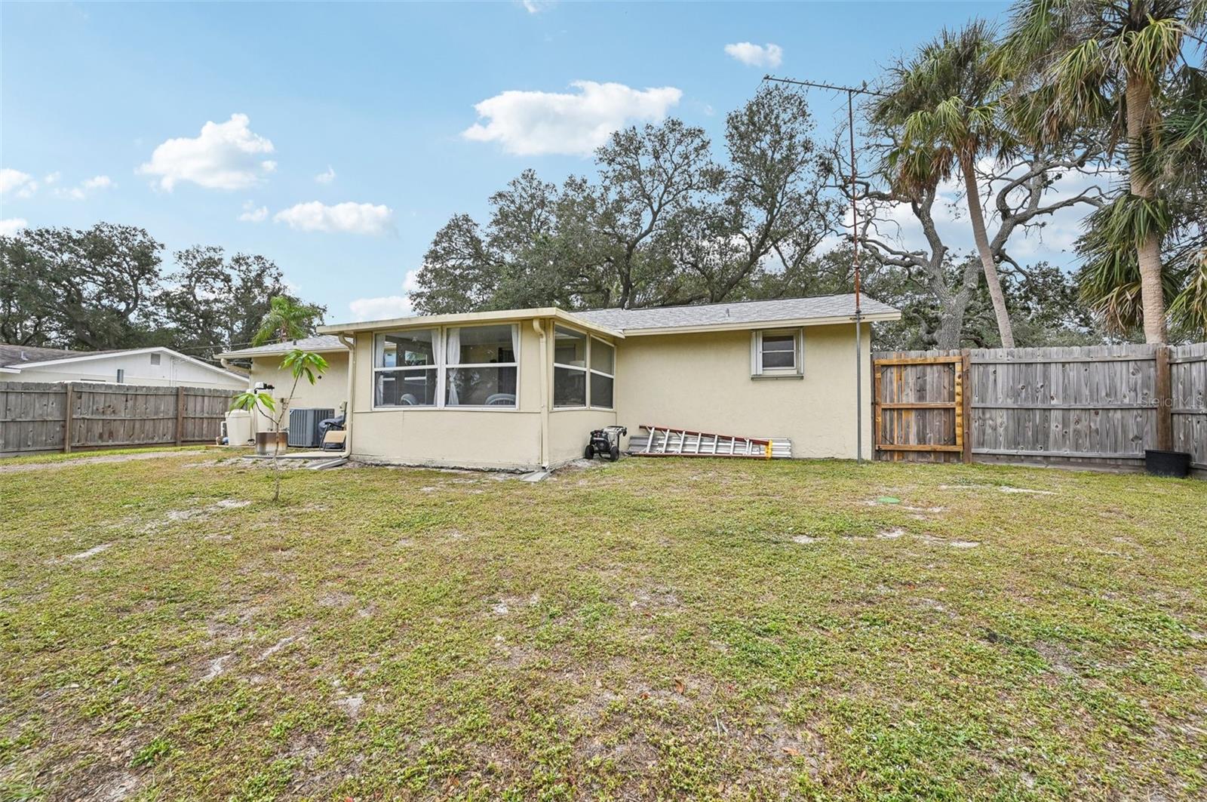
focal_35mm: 14
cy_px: 401
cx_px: 604
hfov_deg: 104.3
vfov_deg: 81.1
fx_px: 469
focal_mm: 14
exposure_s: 1/800
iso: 400
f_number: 8
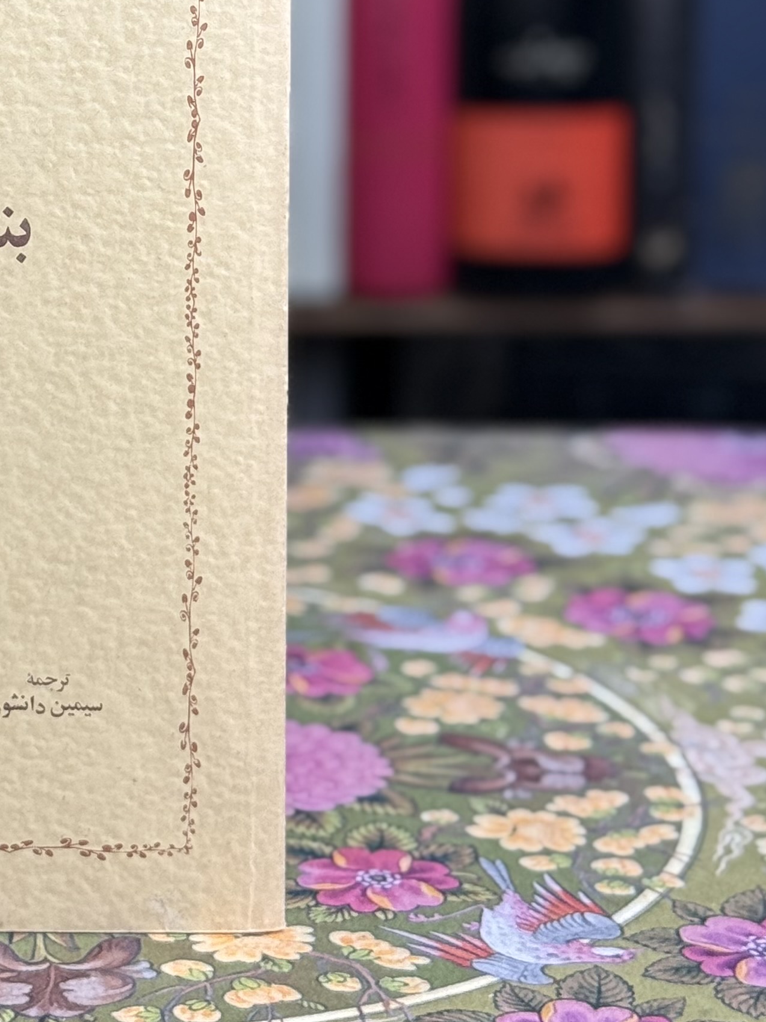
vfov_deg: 16.8
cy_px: -75
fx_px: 3364
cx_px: -82
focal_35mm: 114
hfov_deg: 12.8
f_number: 1.78
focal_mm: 6.76
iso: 80
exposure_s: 1/100
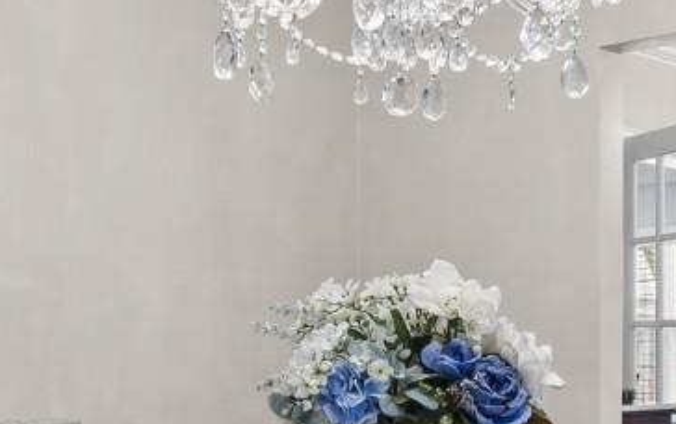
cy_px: 344
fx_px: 1254
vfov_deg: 19.0
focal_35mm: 68
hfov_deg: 30.2
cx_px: 370
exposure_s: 1/4
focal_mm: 10
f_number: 4.5
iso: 100
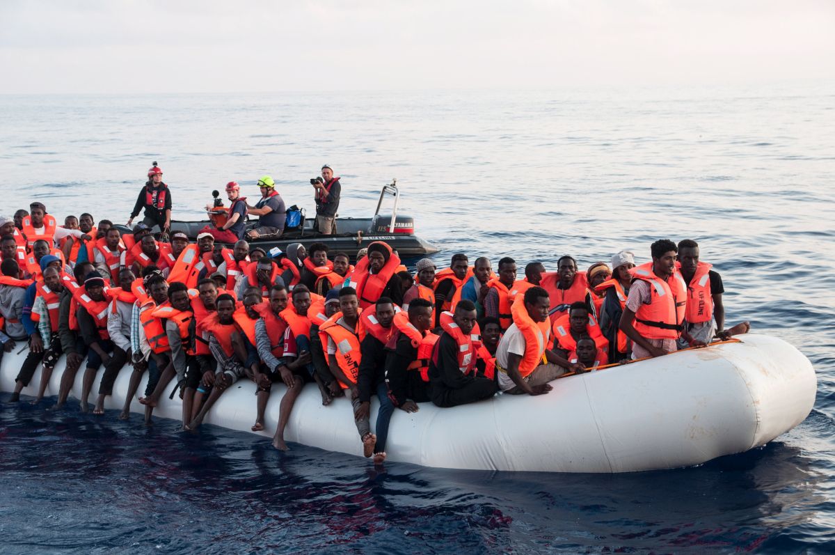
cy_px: 278
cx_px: 418
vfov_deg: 22.6
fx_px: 1390
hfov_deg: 33.4
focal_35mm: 60
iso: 400
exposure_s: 1/100
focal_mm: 40
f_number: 5.6
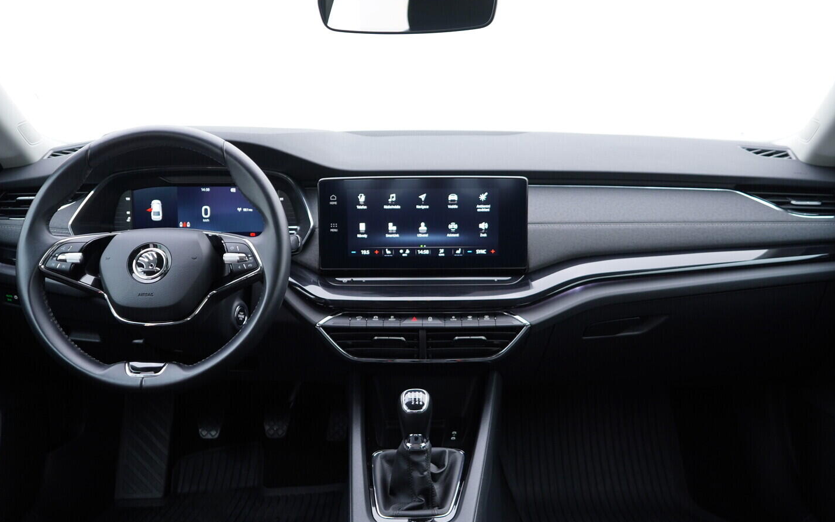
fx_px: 842
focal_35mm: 37
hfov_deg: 52.8
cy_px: 263
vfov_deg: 34.4
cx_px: 417
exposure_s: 1/40
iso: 200
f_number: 2.8
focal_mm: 24
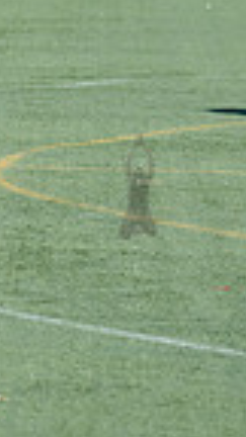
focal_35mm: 421
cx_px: -255
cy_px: 38
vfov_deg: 5.1
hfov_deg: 2.9
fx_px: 4882
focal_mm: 100
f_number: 4
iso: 200
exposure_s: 1/2000
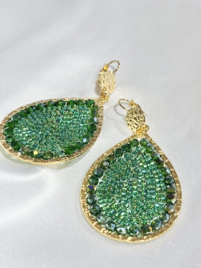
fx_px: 403
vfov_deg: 36.8
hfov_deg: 28.0
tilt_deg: -37.9
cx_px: 100
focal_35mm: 52
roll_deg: +5.1
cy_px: 134
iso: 32
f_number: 1.6
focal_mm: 5.96
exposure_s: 1/182
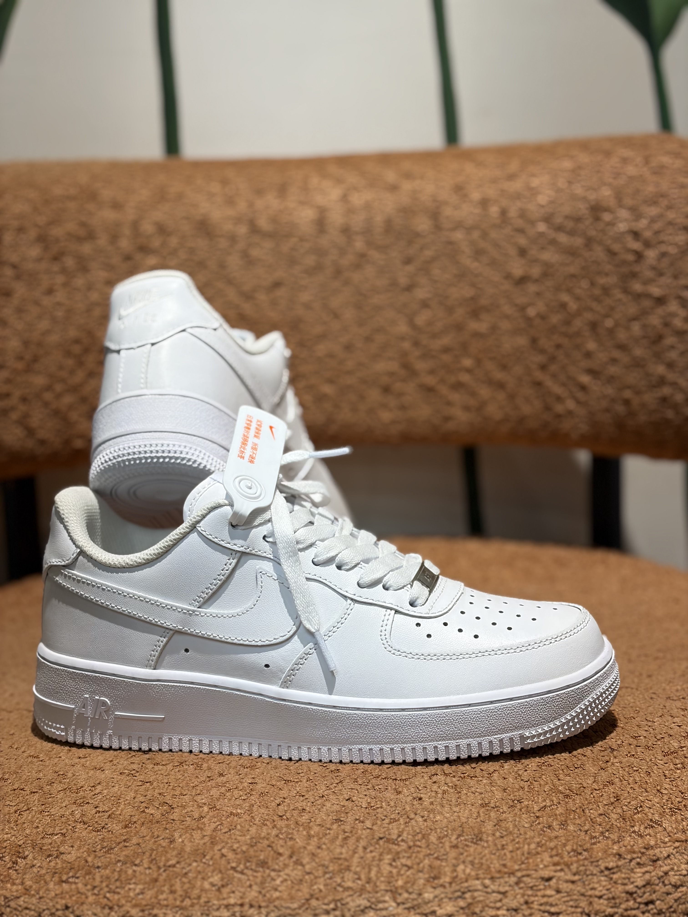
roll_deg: +2.1
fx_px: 1378
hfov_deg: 28.0
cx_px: 344
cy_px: 458
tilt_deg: -7.8
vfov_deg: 36.8
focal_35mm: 52
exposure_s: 1/100
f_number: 1.6
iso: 25
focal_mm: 5.96
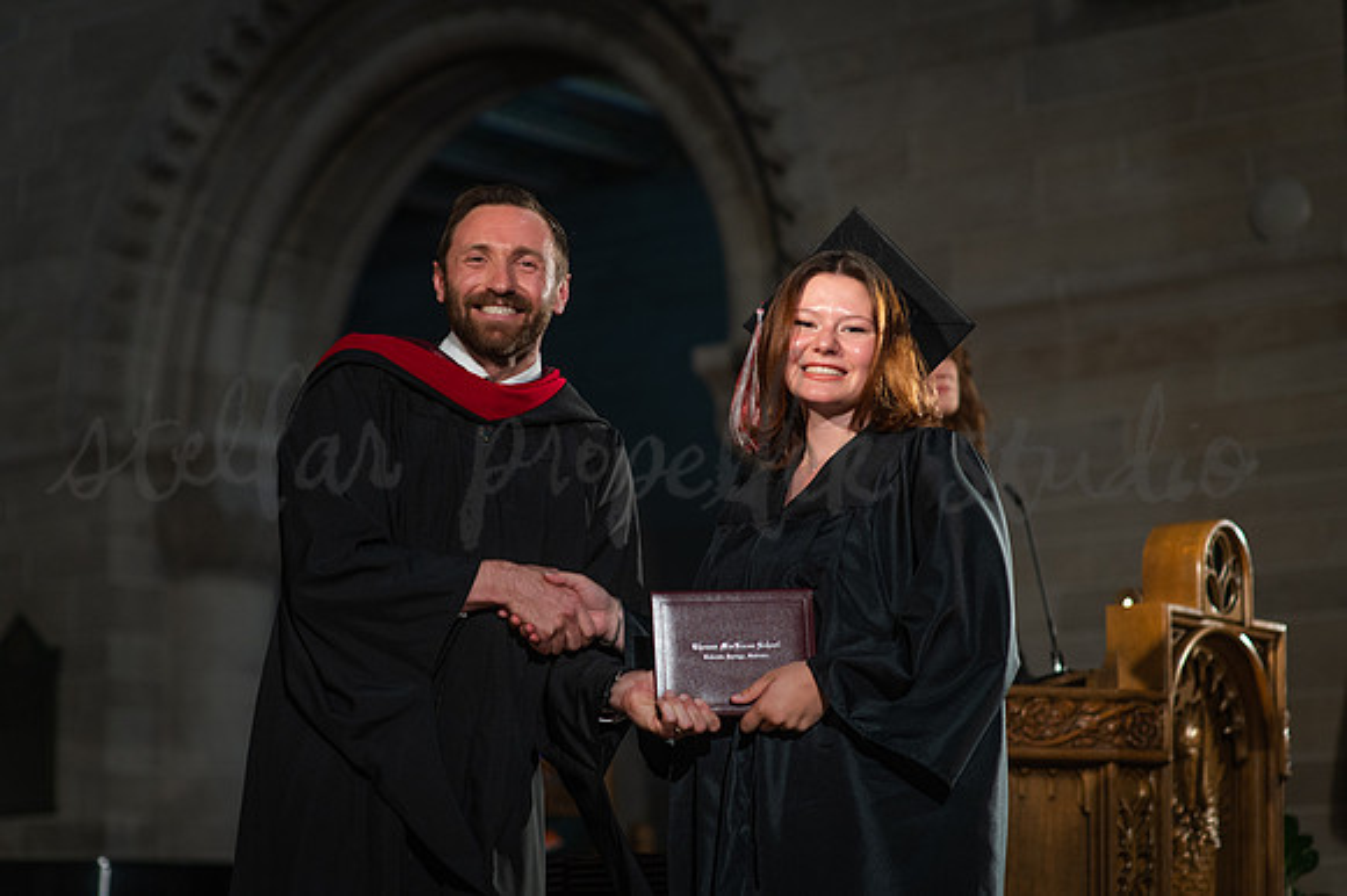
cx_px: 674
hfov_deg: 23.9
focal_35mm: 85
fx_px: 3178
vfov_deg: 16.1
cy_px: 448
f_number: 2.5
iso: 1250
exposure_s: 1/320
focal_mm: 85
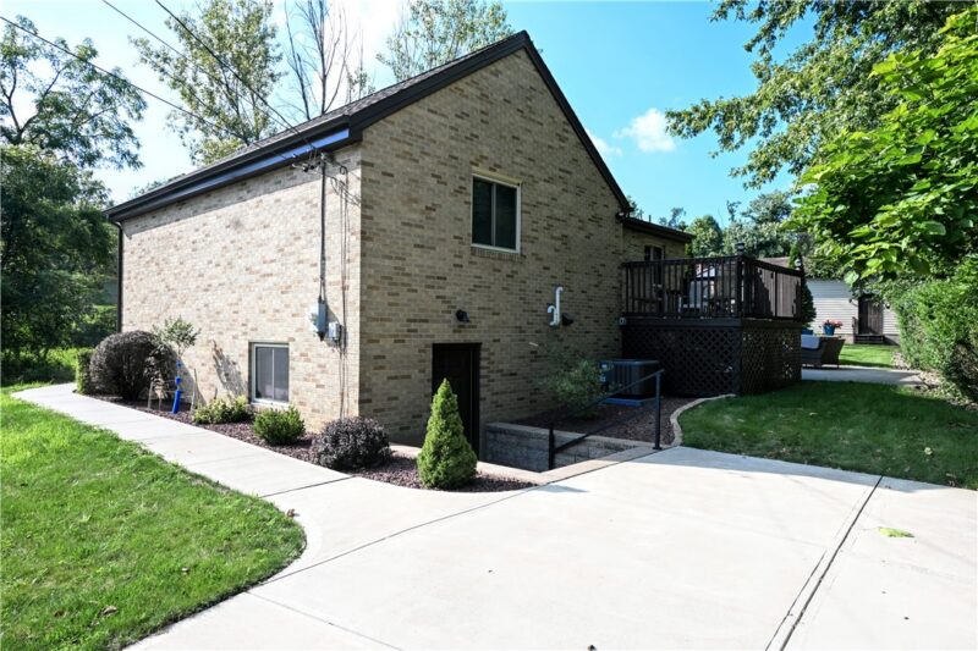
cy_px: 326
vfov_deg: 54.6
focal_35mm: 23
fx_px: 631
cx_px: 489
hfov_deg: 75.5
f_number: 8
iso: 100
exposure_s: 1/100
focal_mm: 15.5
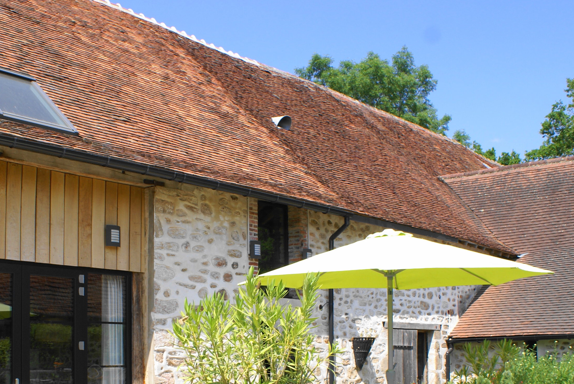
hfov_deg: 42.5
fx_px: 734
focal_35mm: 46
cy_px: 311
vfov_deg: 28.6
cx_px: 225
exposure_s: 1/125
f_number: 10
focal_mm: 18
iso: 100
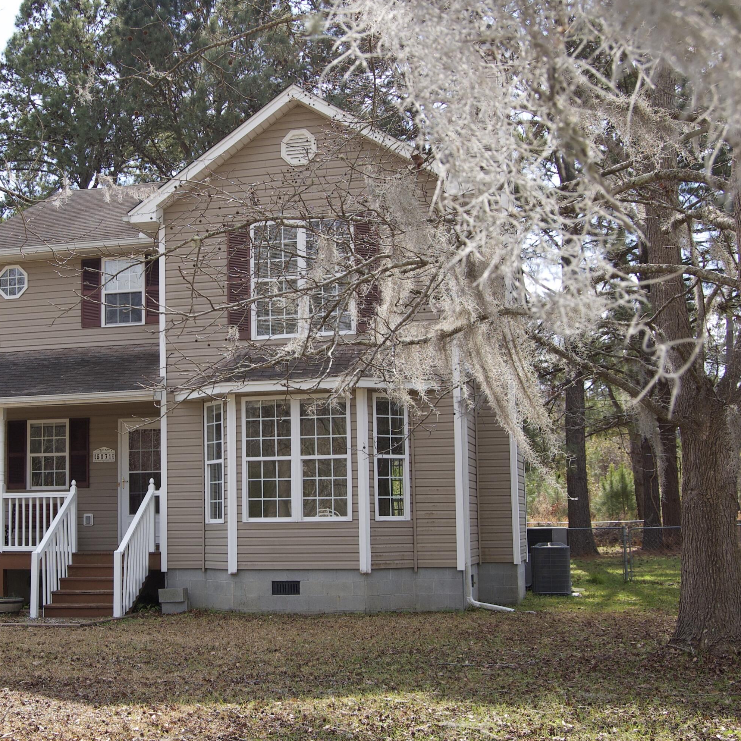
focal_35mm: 50
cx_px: 251
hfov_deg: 33.7
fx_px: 1211
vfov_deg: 34.0
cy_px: 371
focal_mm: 26
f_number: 9
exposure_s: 1/160
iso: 200
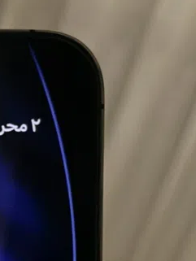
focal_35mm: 102
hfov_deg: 13.9
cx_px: -66
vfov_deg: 18.1
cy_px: 331
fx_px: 770
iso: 2000
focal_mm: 6.76
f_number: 1.78
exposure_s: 1/21
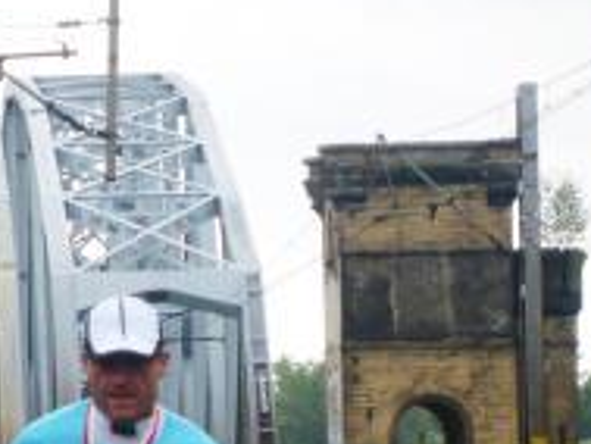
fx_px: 4288
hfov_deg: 7.8
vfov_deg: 5.9
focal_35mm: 251
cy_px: 485
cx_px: -63
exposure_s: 1/180
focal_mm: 17.4
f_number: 4.9
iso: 80
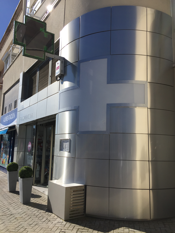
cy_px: 116
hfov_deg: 48.2
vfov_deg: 61.7
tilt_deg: +9.1
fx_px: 195
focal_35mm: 29
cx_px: 88
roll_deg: -0.1
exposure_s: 1/3597
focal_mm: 4.15
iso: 32
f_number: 2.2
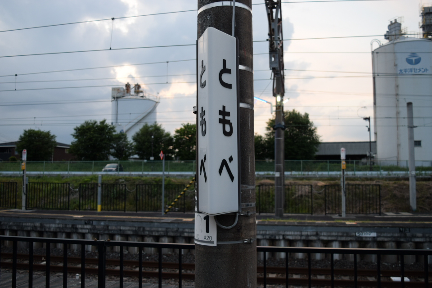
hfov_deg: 57.2
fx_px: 396
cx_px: 216
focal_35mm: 33
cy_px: 144
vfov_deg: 40.0
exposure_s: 1/80
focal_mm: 22
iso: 400
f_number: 4.5
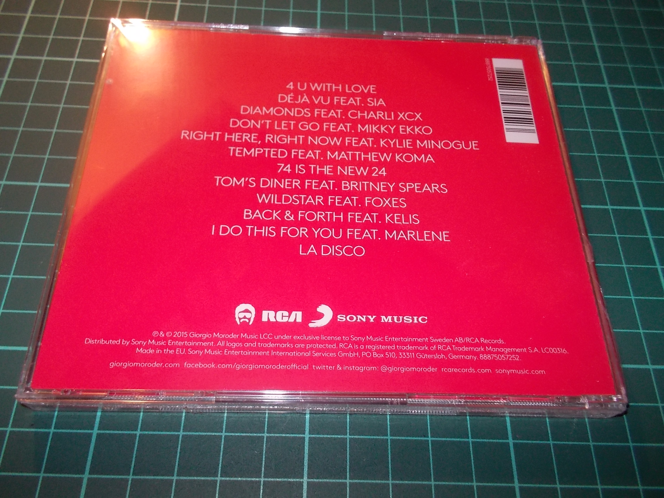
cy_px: 249
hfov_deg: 61.7
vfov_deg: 48.2
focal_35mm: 29
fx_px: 556
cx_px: 332
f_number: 3.3
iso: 200
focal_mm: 4.1
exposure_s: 1/30
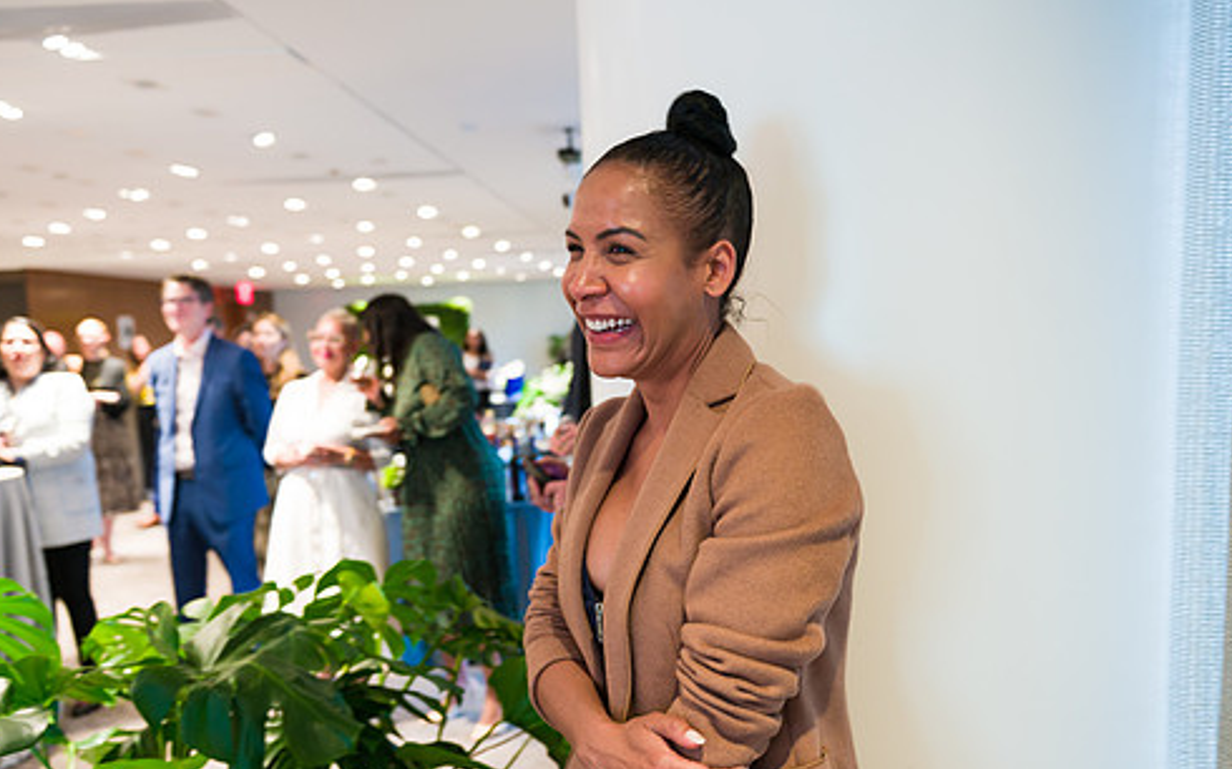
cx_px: 611
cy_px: 442
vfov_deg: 36.2
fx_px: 1175
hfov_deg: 55.3
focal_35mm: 35
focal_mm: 29
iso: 640
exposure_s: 1/25
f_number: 4
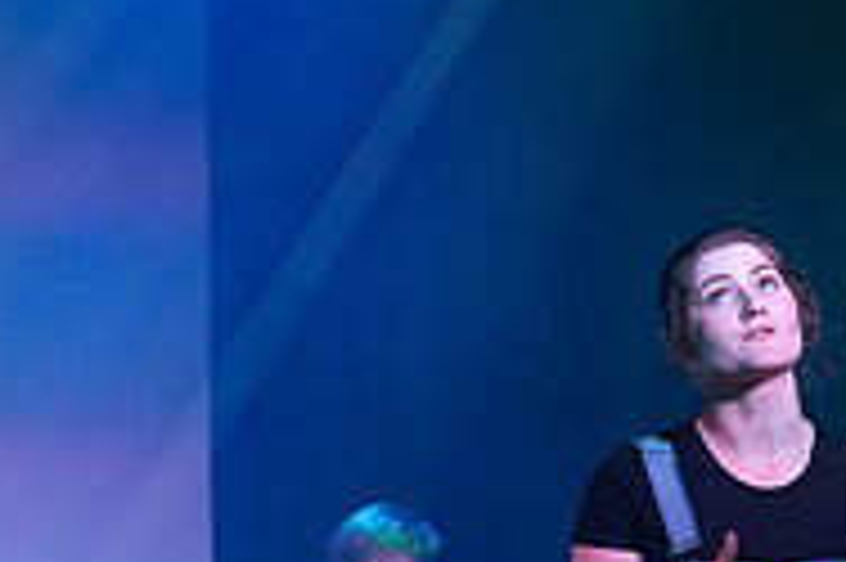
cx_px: 783
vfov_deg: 3.7
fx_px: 8711
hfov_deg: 5.6
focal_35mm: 371
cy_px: 780
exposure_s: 1/800
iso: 5000
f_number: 4
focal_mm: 120
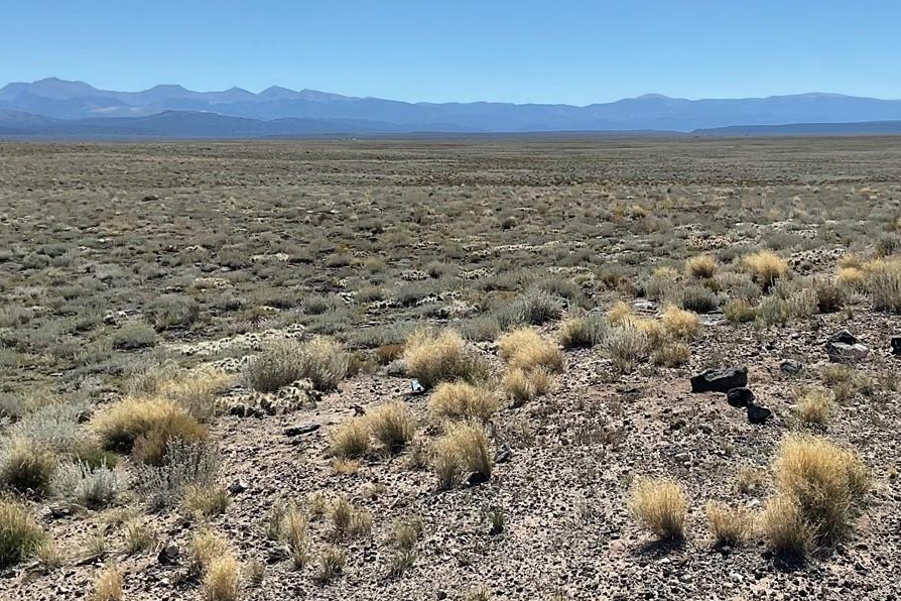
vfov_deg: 25.0
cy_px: 241
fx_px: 1351
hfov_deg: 36.4
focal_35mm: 54
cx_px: 611
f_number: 1.8
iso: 16
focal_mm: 3
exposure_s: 1/3125
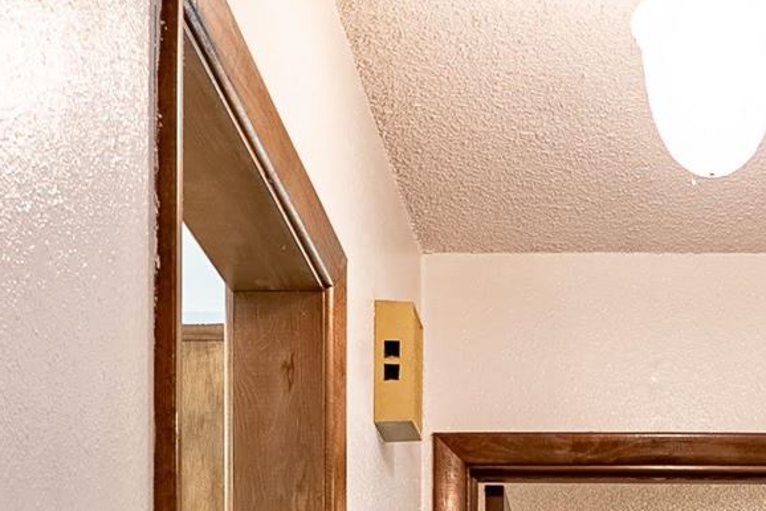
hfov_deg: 23.3
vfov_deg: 14.2
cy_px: 925
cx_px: 693
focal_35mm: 85
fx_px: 1809
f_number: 8
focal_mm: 16
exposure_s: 1/80
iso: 400
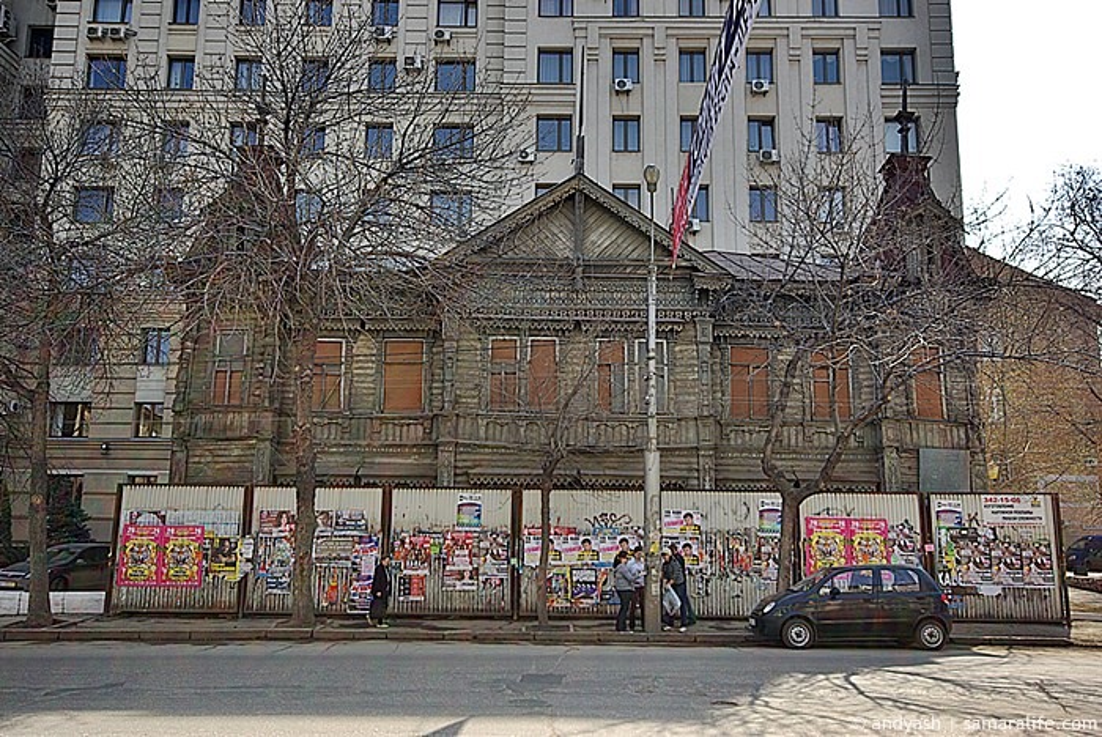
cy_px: 368
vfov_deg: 43.7
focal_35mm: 30
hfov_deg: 61.9
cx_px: 551
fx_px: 919
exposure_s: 1/125
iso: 100
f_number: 8
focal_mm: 20
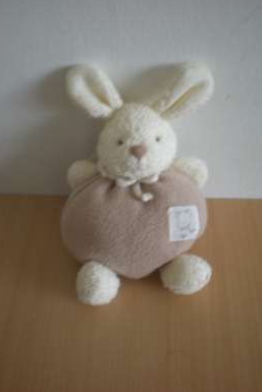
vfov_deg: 48.4
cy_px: 194
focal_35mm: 40
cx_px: 144
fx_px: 436
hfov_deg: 33.4
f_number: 3.1
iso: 200
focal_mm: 6.3
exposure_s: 1/17.8
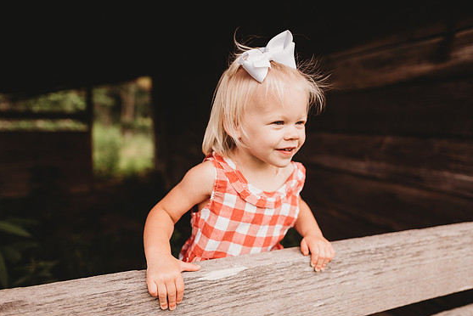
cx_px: 245
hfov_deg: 71.5
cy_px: 164
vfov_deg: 51.3
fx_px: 329
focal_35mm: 25
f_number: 2.2
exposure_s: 1/1000
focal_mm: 24
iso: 100
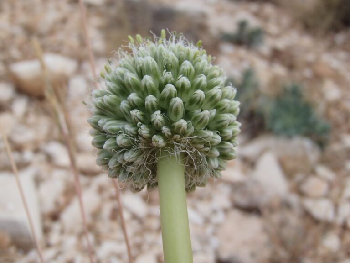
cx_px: 175
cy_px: 132
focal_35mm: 37
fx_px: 374
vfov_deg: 38.7
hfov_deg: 50.1
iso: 100
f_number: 4.7
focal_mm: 6.64
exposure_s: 1/640
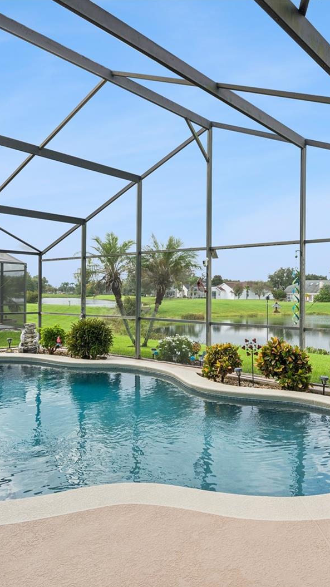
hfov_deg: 41.5
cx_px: 201
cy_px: 295
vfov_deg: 68.3
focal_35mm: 28
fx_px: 433
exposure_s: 1/160
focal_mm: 17.5
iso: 200
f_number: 9
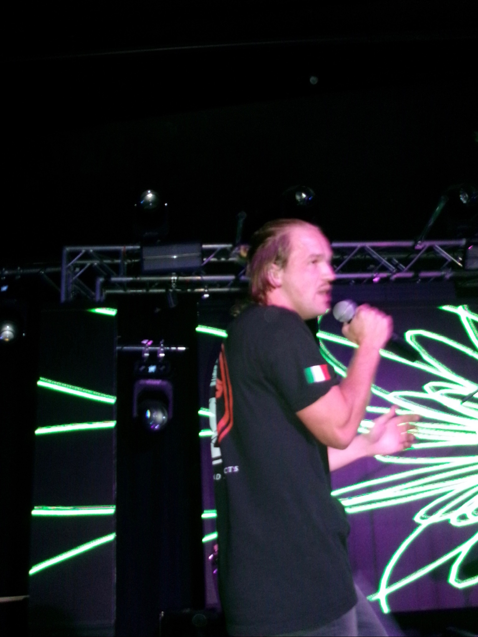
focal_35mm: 43
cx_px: 239
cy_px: 318
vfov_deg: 43.9
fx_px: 792
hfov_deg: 33.6
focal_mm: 7.8
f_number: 4.7
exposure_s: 1/34
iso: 800
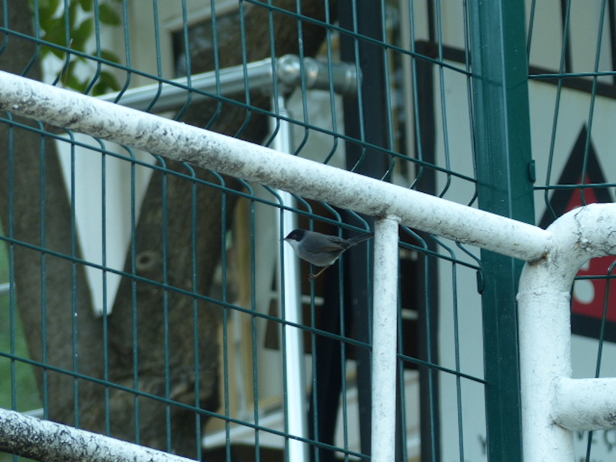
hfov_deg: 2.8
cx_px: 308
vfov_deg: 2.1
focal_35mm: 714
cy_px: 231
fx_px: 12706
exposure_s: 1/125
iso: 100
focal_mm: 108
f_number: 4
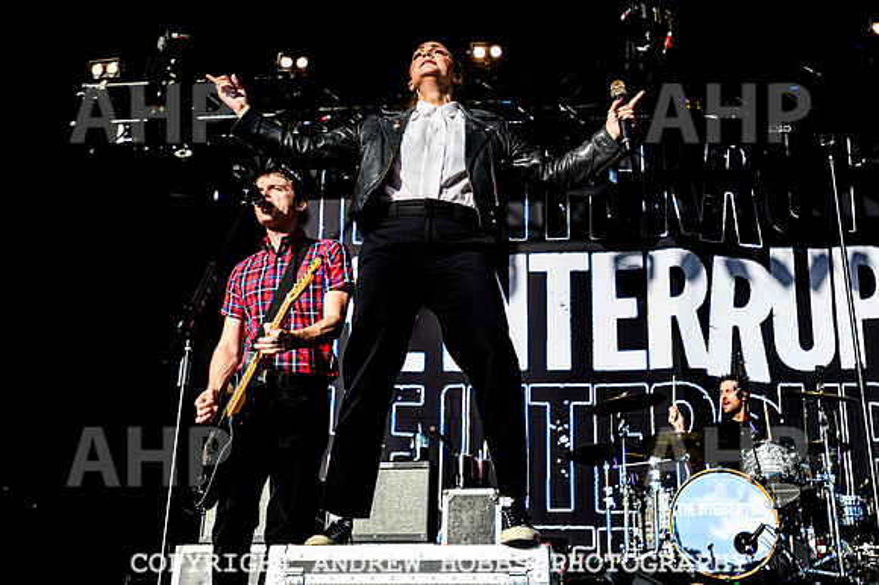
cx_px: 471
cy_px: 207
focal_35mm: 47
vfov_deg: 28.3
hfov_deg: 41.7
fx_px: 1154
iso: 400
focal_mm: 35
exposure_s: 1/2500
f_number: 4.5
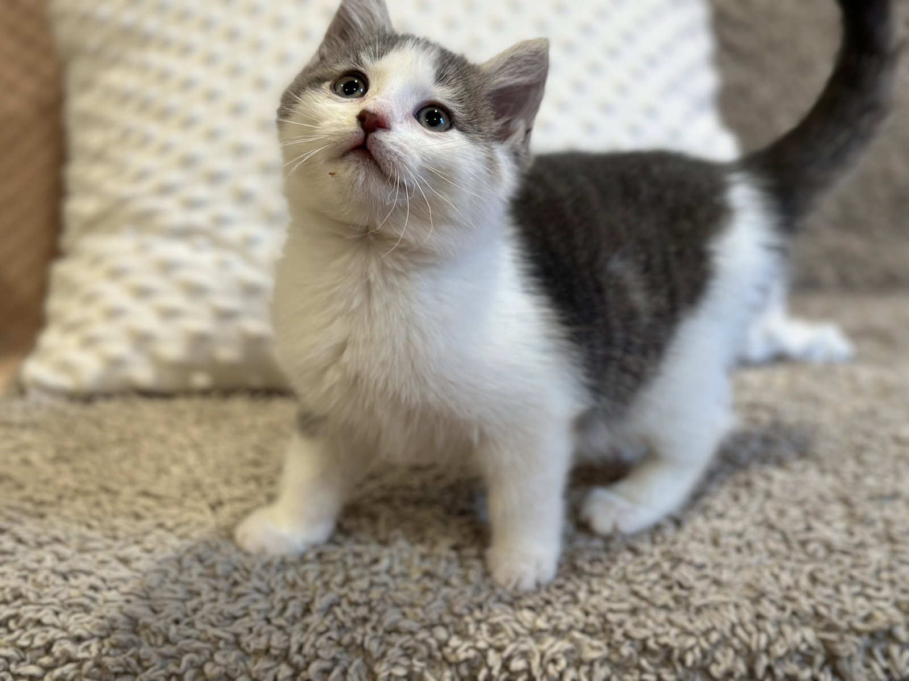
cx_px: 454
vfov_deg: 30.3
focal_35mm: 48
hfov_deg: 39.7
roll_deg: +0.2
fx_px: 1260
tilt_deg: -14.4
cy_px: 340
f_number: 1.78
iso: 125
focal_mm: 6.86
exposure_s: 1/60
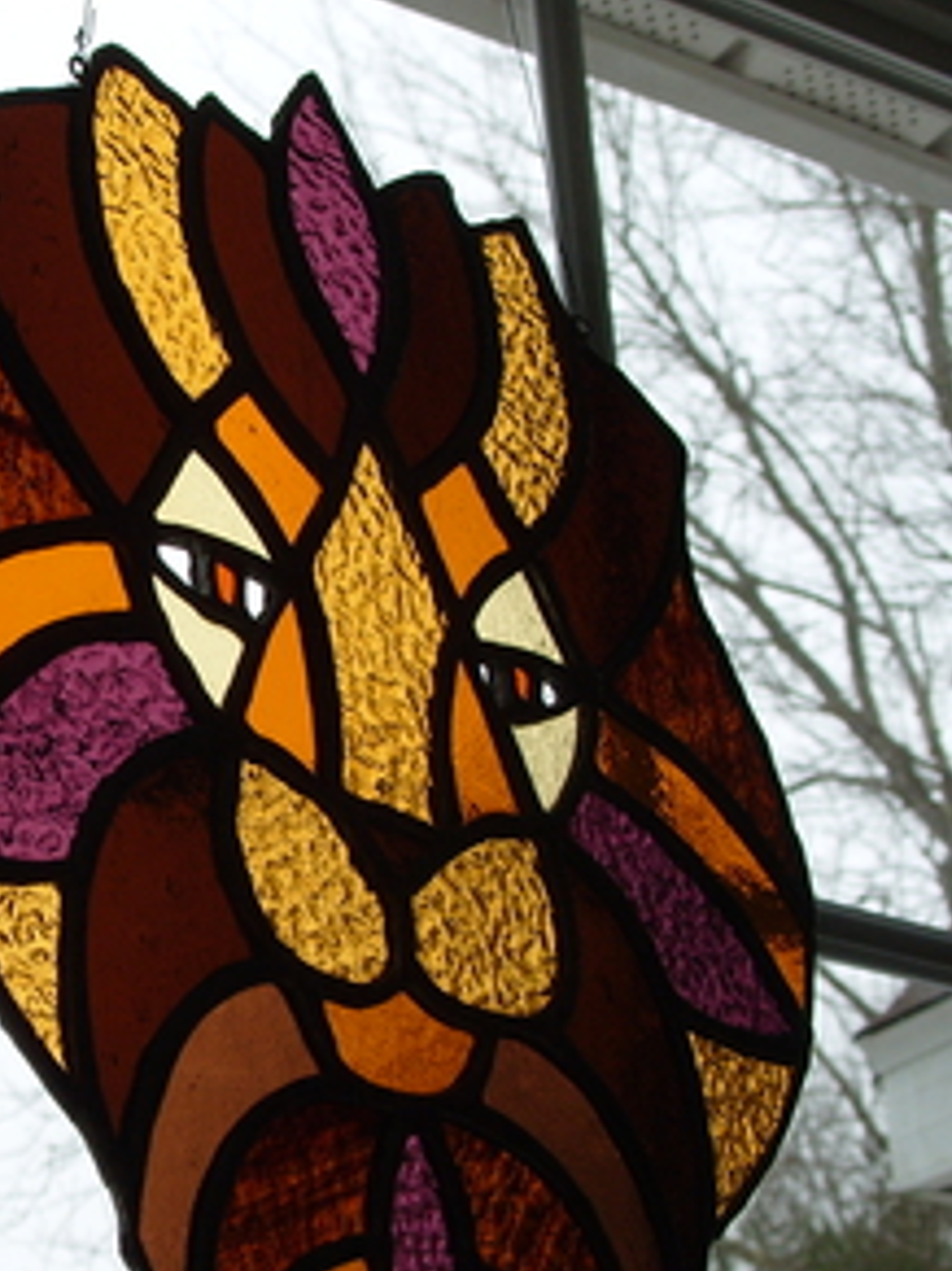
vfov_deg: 25.3
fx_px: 2826
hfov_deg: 18.2
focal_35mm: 77
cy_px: 703
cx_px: -175
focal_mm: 7.8
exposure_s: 1/125
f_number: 4.1
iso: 80
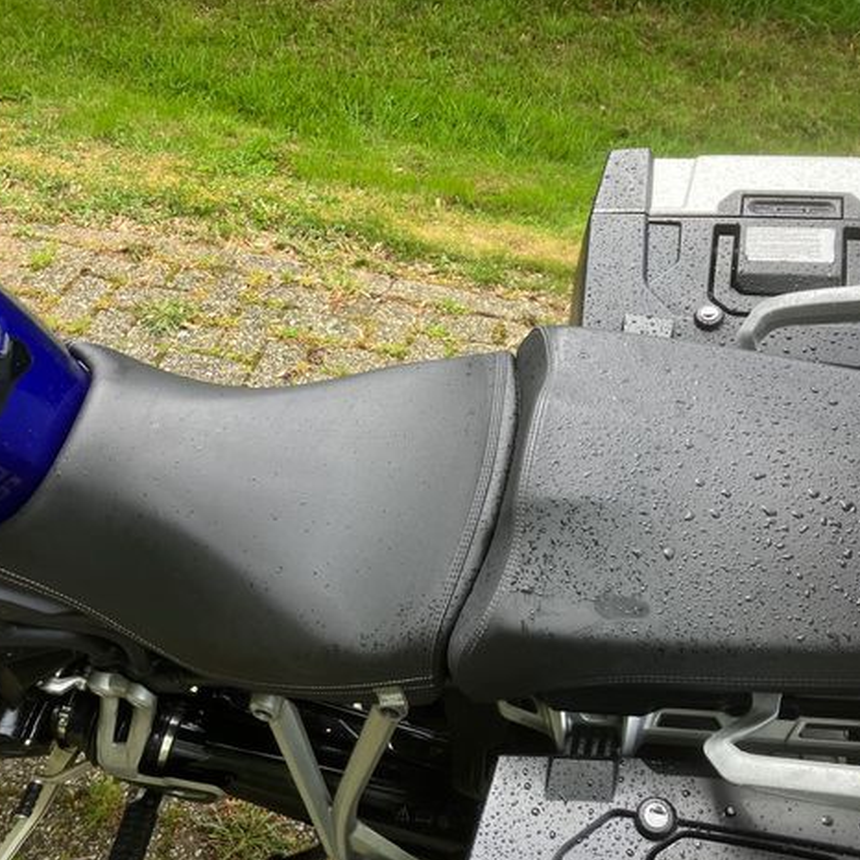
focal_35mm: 34
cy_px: 432
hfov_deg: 48.4
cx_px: 474
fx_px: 956
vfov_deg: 48.5
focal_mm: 3.99
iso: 32
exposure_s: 1/374
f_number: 1.8
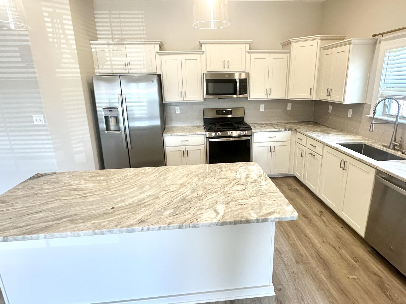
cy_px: 144
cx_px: 213
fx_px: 235
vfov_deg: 65.9
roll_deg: +2.4
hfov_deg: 81.7
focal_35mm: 20
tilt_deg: -13.6
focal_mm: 2.22
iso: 200
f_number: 2.2
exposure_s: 1/120
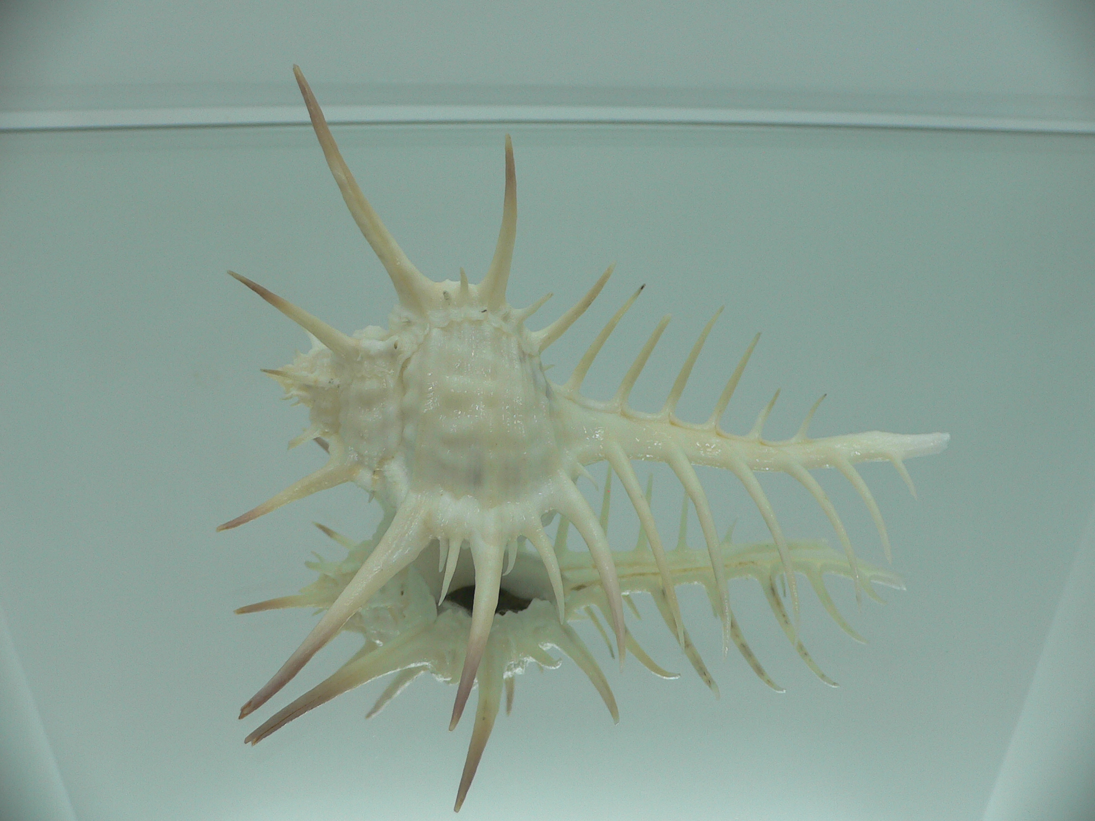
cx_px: 548
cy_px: 410
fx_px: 1107
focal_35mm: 35
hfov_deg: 52.6
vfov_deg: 40.7
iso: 80
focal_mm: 4.6
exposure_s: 1/60
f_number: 2.8
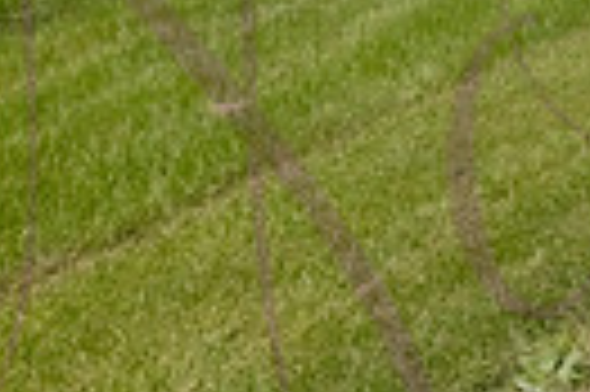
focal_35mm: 62
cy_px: -286
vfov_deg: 18.0
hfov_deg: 28.4
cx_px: 698
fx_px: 1015
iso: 1000
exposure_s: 1/320
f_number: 22
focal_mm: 14
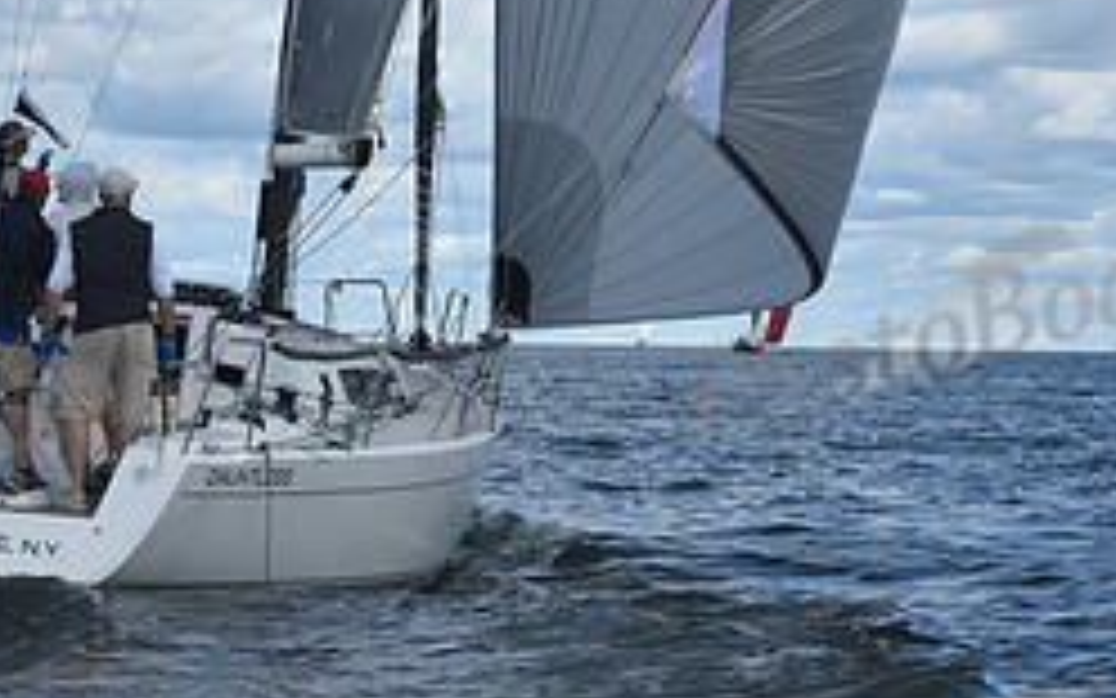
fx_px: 5079
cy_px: 151
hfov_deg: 12.5
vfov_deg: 7.8
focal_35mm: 167
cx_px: 454
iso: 250
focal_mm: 70
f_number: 10
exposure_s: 1/800
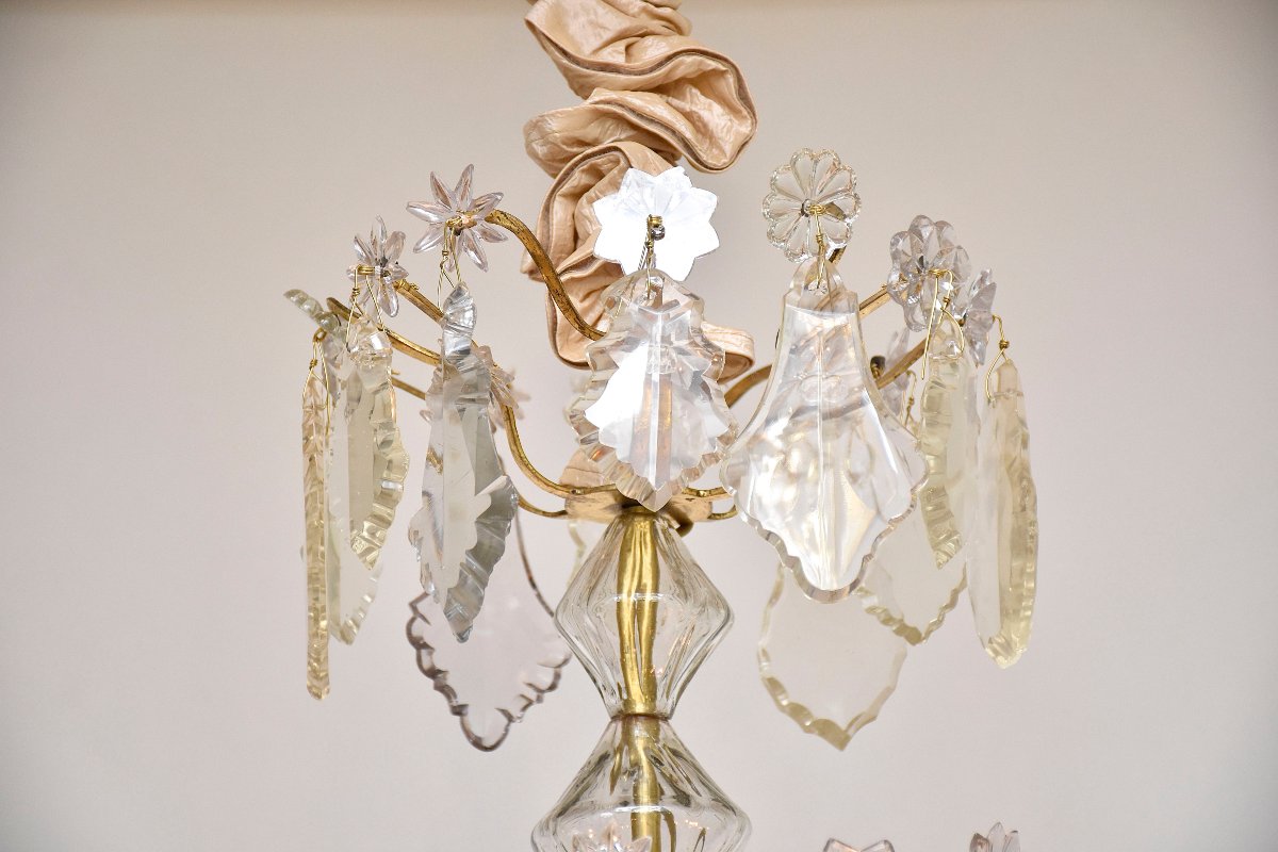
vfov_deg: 10.8
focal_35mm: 128
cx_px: 639
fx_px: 4526
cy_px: 426
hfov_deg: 16.1
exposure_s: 1/160
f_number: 5.3
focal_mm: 85
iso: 1100
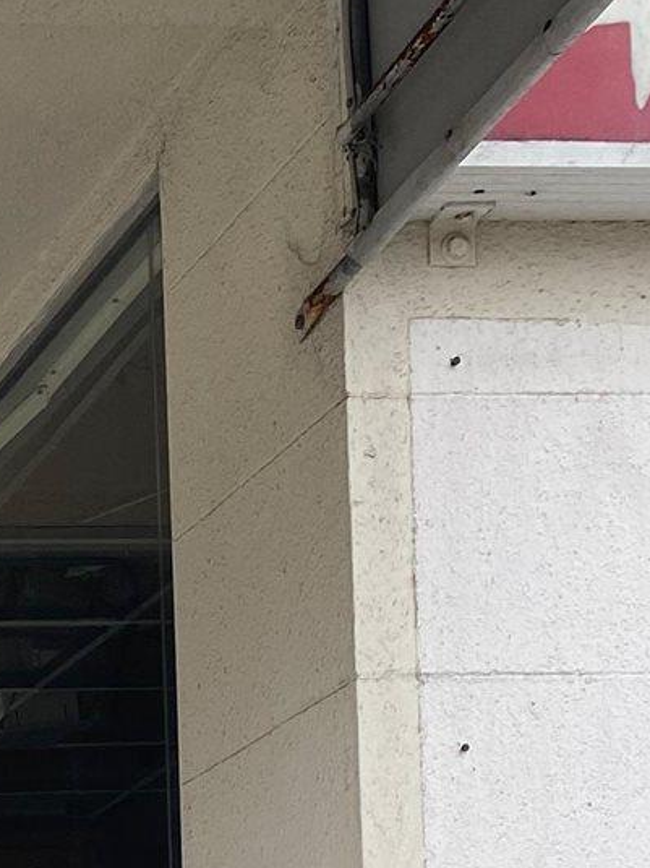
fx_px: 2805
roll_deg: +2.1
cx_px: -595
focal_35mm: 112
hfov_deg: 12.0
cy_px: 1439
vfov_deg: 15.6
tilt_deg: +0.2
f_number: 1.8
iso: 32
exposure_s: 1/303
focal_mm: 4.25
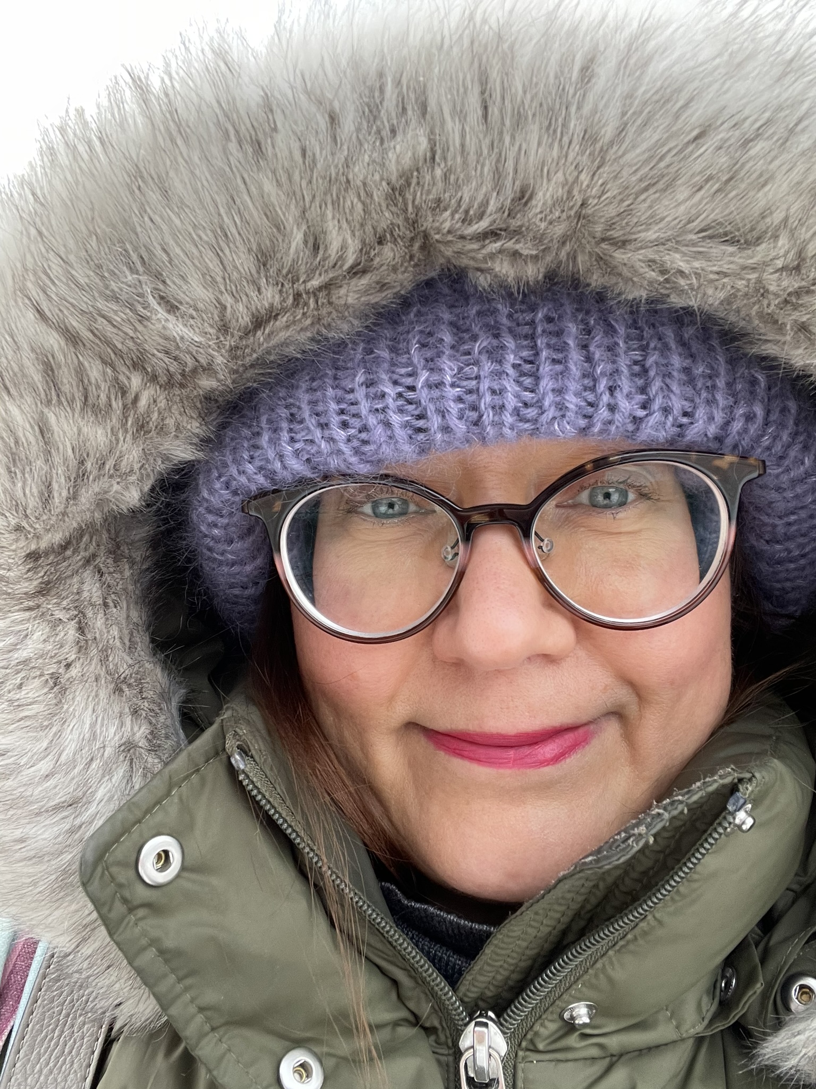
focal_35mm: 30
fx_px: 943
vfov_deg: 60.0
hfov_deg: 46.8
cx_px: 408
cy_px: 544
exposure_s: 1/60
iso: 100
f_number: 2.2
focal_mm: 2.71
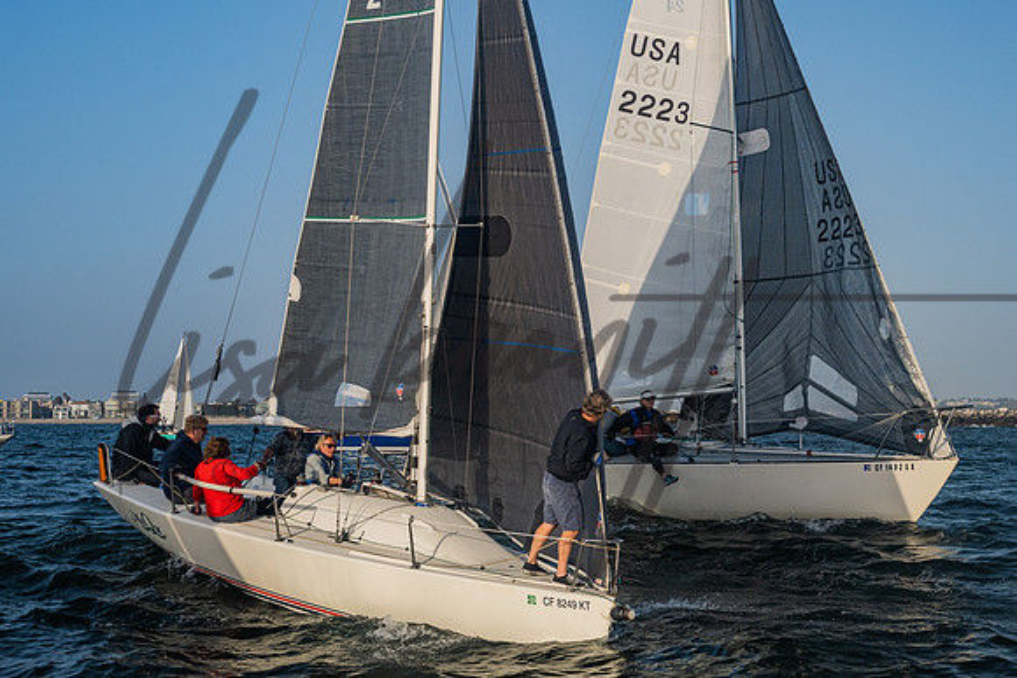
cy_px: 309
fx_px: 1663
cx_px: 566
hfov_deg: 34.0
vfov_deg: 23.1
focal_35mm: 59
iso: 400
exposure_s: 1/1600
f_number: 6.3
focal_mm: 50
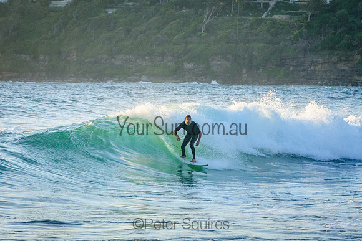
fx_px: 2379
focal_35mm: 237
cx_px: 181
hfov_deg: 8.7
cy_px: 120
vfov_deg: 5.8
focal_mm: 155
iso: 1250
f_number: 5.6
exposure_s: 1/2000
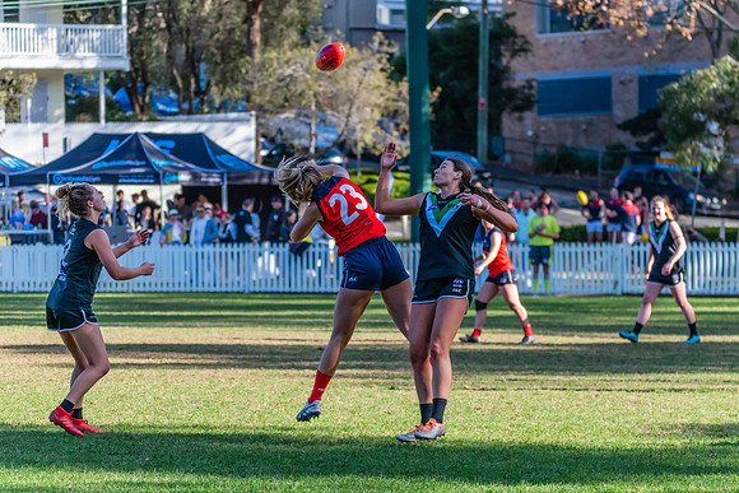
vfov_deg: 6.9
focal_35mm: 200
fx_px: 4106
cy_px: 271
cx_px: 407
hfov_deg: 10.3
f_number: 5
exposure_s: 1/1600
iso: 1100
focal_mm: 150
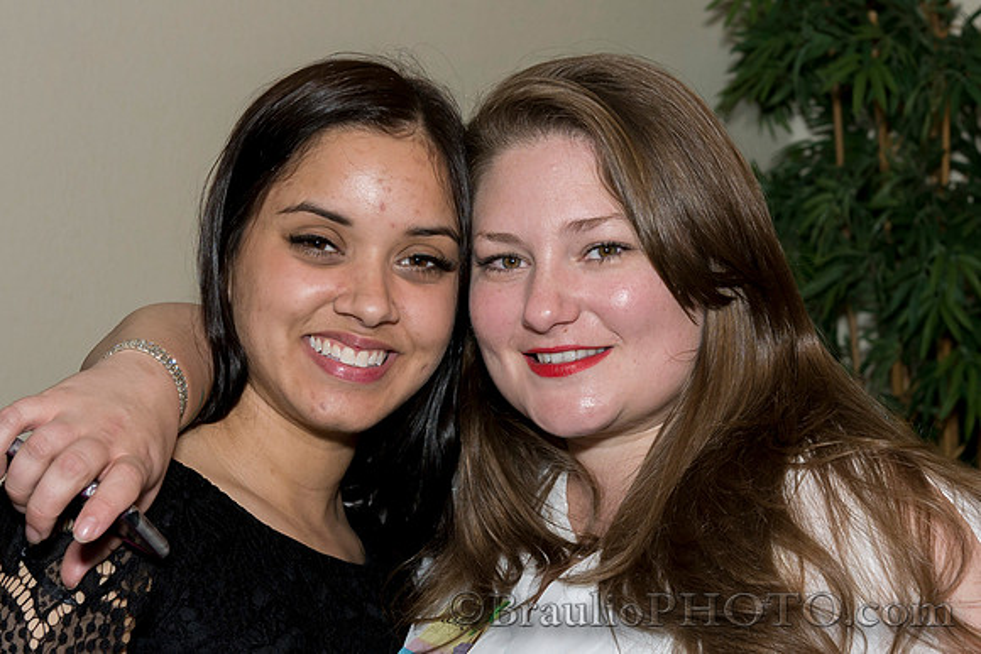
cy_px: 345
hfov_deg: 20.4
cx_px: 589
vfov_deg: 13.7
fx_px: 2717
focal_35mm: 100
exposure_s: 1/100
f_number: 6.3
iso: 800
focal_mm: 56
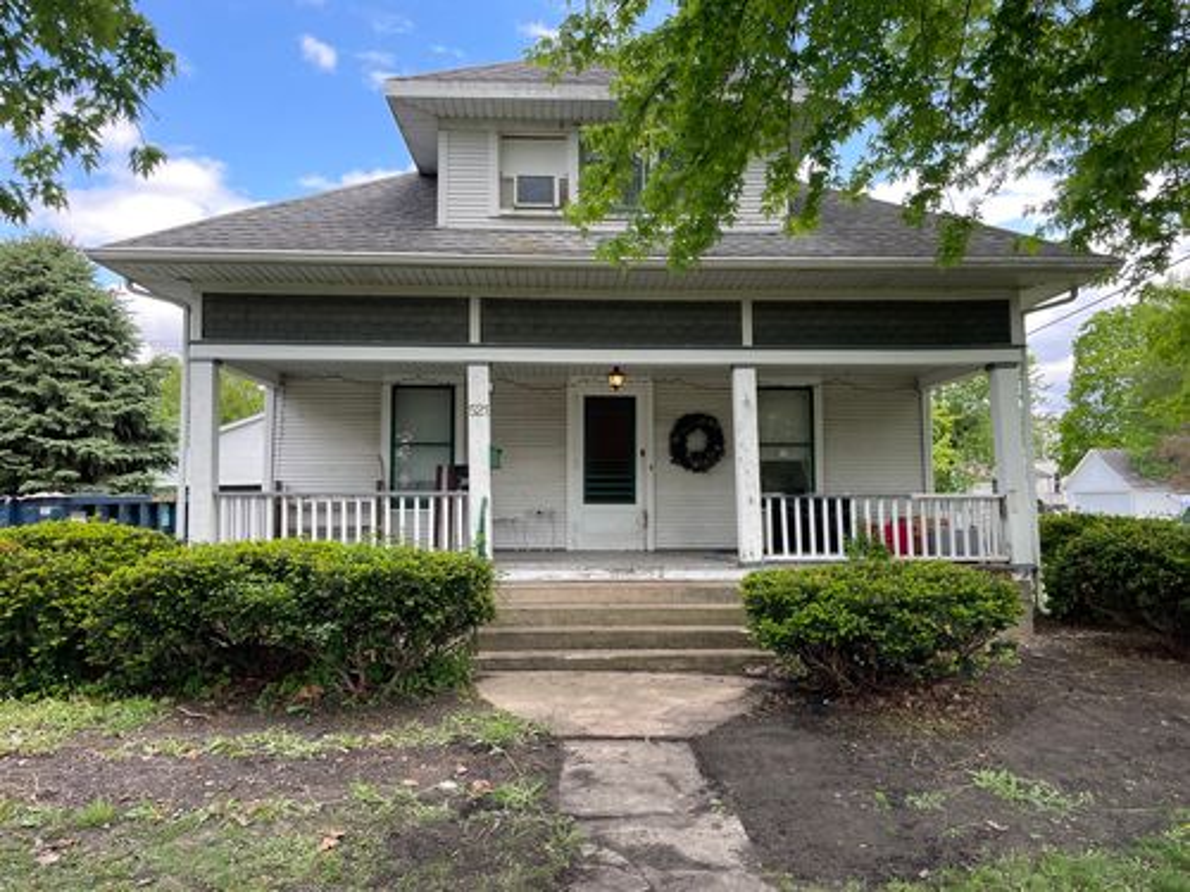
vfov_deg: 53.1
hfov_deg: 67.3
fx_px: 894
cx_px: 595
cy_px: 446
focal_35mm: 26
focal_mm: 4.2
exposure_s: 1/487
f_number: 1.6
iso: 32
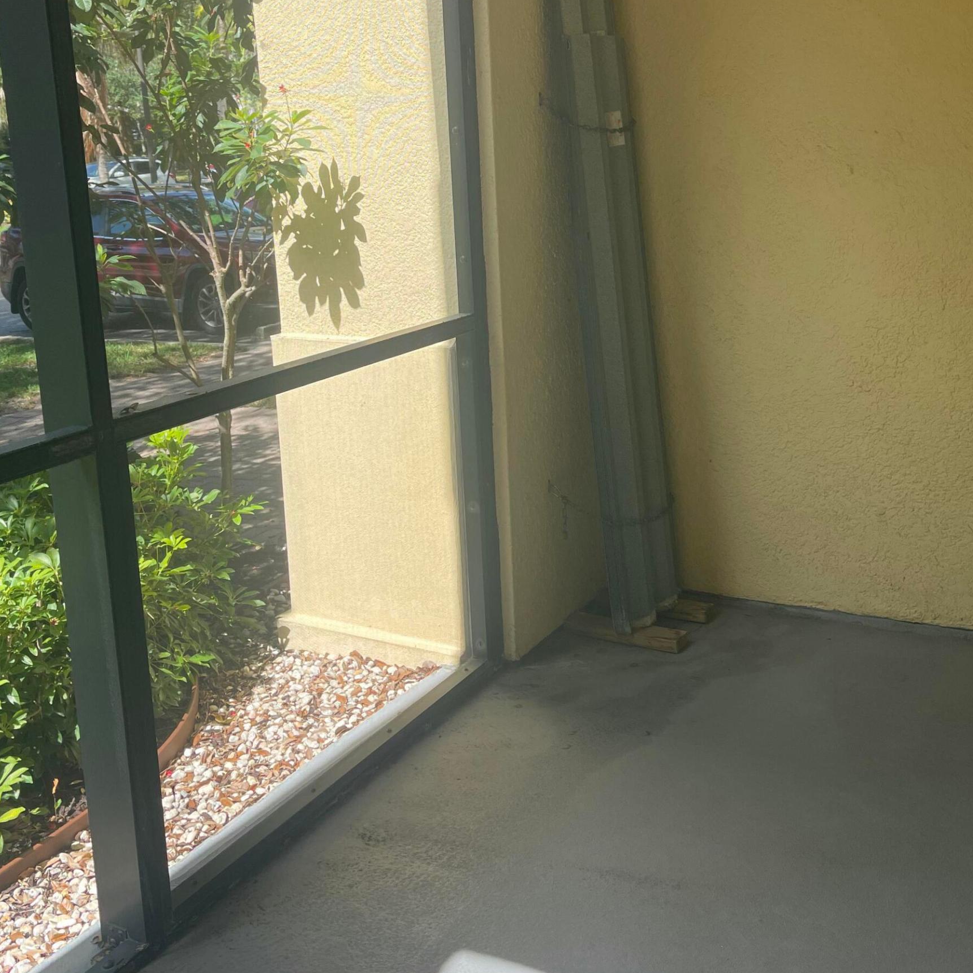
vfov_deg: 44.6
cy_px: 378
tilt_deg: -10.7
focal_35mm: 37
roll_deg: +3.0
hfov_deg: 44.9
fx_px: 1177
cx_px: 497
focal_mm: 5.1
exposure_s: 1/717
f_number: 1.6
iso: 32
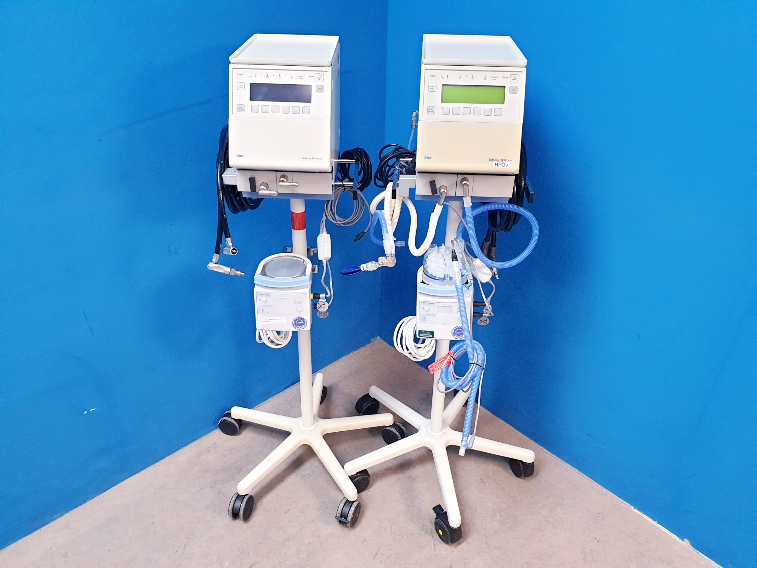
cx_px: 378
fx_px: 569
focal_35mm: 26
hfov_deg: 67.3
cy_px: 284
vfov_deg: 53.1
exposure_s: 1/50
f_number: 2.4
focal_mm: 4.3
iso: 320
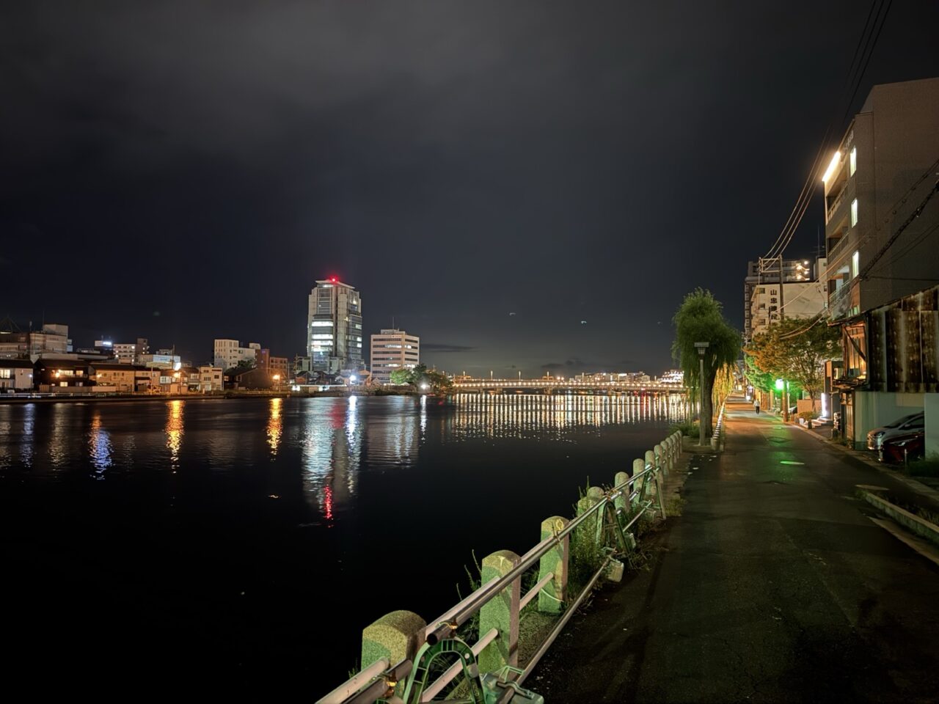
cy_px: 352
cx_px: 470
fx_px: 651
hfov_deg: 71.6
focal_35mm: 24
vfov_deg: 56.8
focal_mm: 6.76
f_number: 1.78
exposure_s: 1/2
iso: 1250
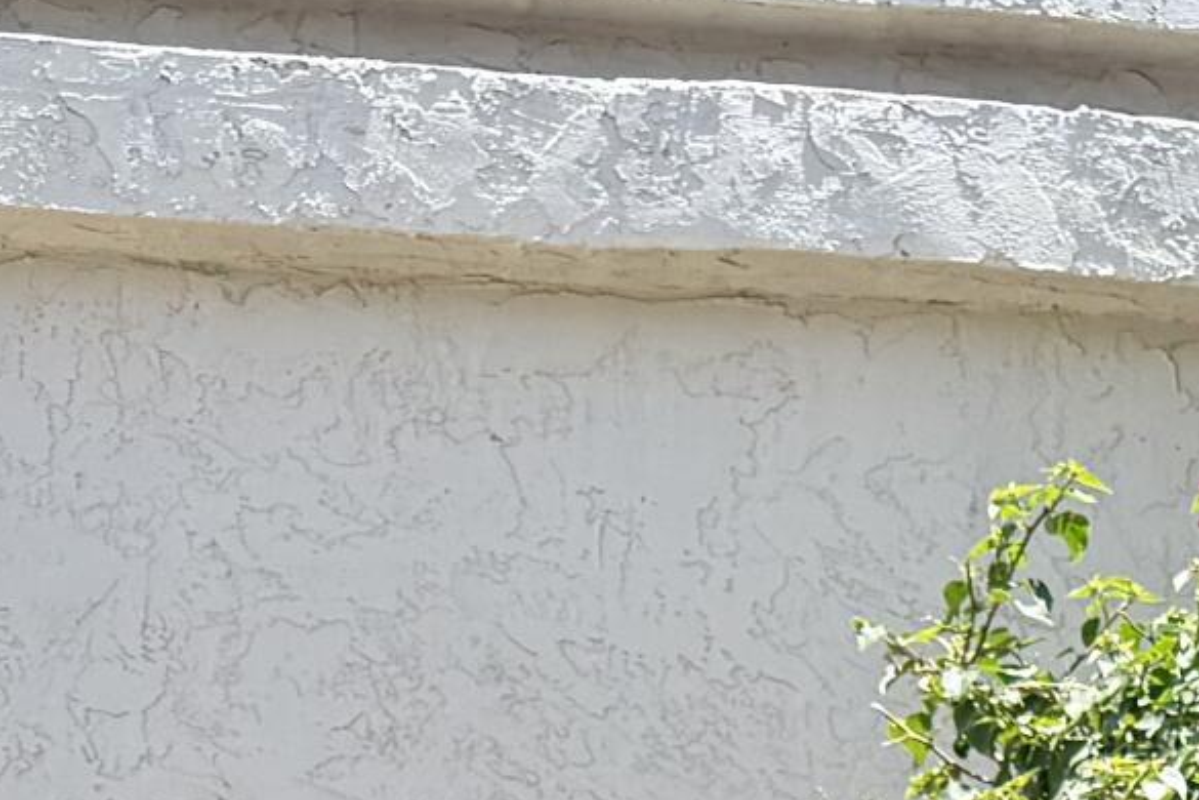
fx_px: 4263
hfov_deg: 15.2
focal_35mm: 128
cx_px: 1584
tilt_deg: -2.6
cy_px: 2197
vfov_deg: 9.1
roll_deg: +0.7
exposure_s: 1/1727
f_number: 1.78
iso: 80
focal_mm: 6.76
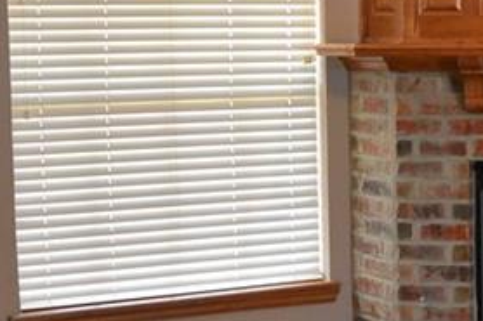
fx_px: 1435
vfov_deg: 12.8
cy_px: 179
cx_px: 552
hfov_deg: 18.3
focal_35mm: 107
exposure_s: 1/80
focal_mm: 11
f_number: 3.5
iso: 800
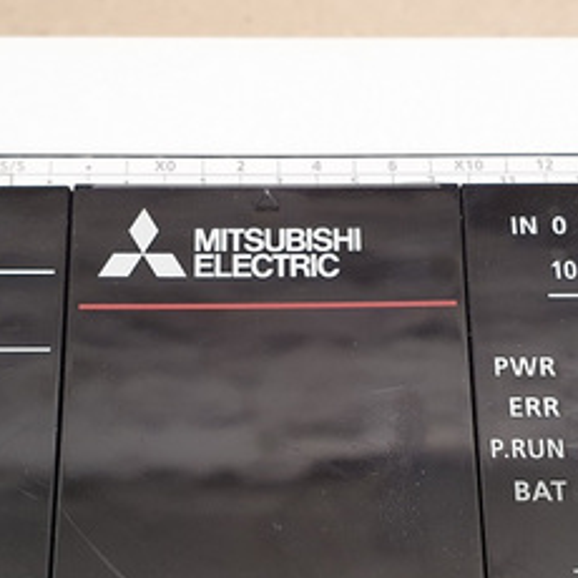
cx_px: 269
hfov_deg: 28.6
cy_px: 425
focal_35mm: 60
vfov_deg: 28.2
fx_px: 1133
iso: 320
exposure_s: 1/50
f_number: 2.4
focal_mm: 4.32
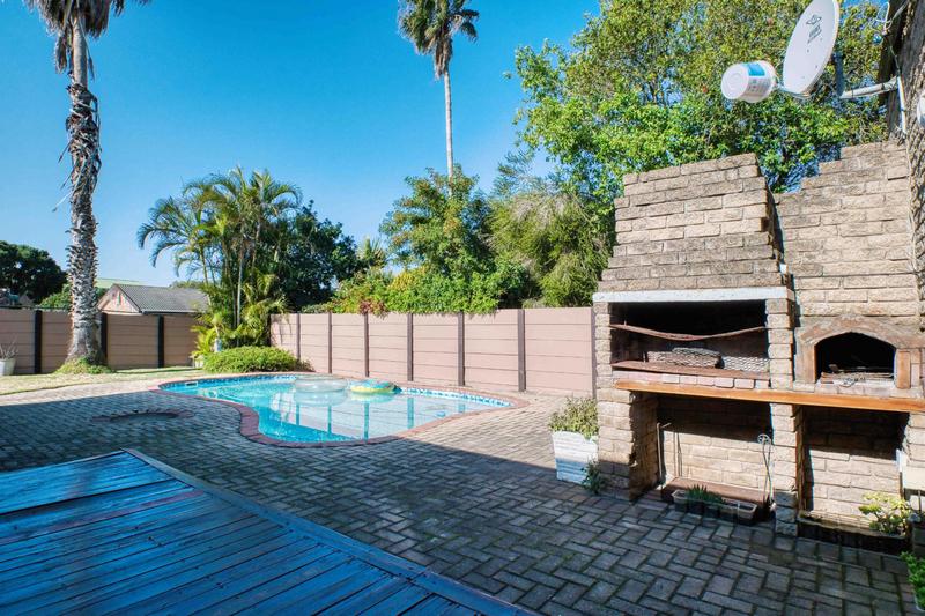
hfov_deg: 90.0
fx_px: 462
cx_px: 462
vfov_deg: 67.4
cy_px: 308
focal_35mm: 18
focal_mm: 12
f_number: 8
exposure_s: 1/1250
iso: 320
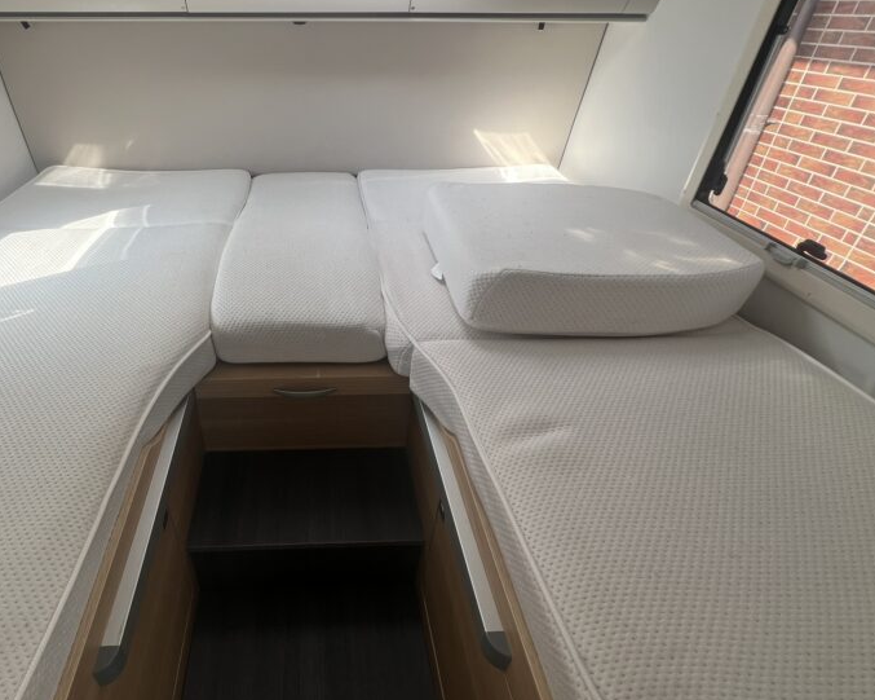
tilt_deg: -34.2
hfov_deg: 84.6
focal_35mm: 18
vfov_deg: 73.8
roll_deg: +1.1
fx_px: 466
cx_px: 326
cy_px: 343
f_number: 1.8
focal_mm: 1.57
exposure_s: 1/168
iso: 32
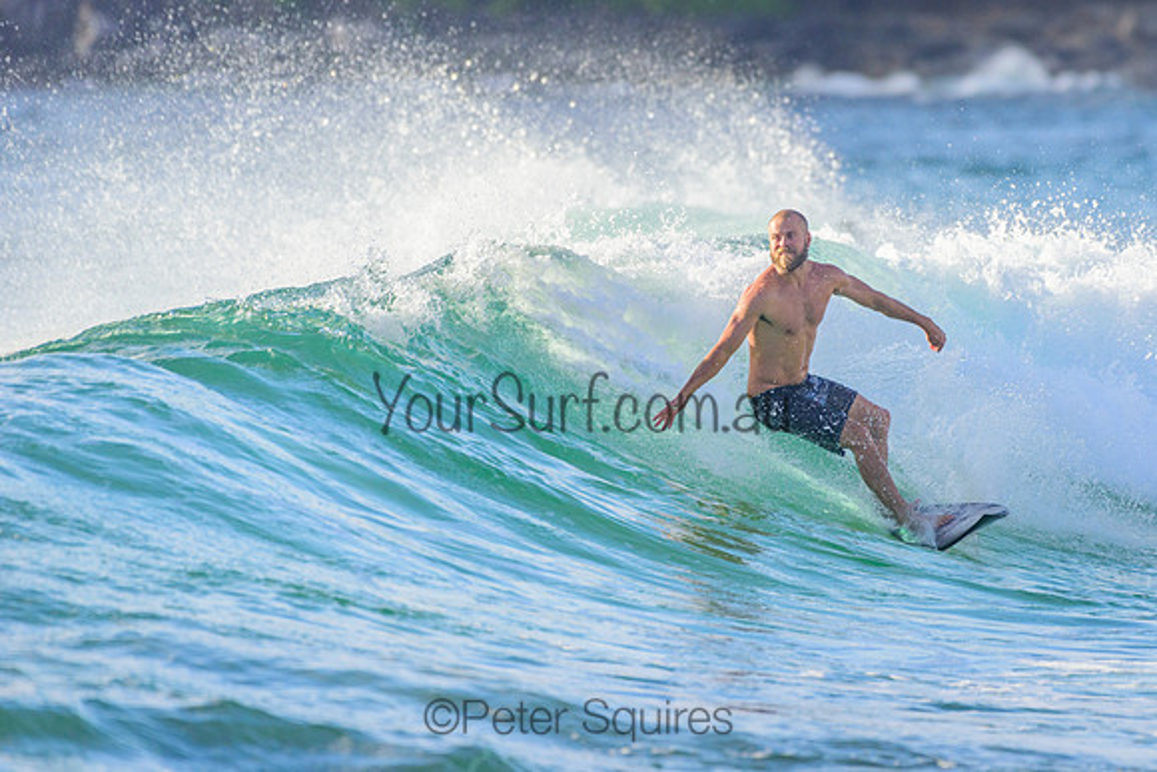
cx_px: 709
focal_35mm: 613
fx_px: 19709
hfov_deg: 3.4
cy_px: 318
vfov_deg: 2.2
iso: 280
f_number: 5.6
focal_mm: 500
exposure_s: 1/2000
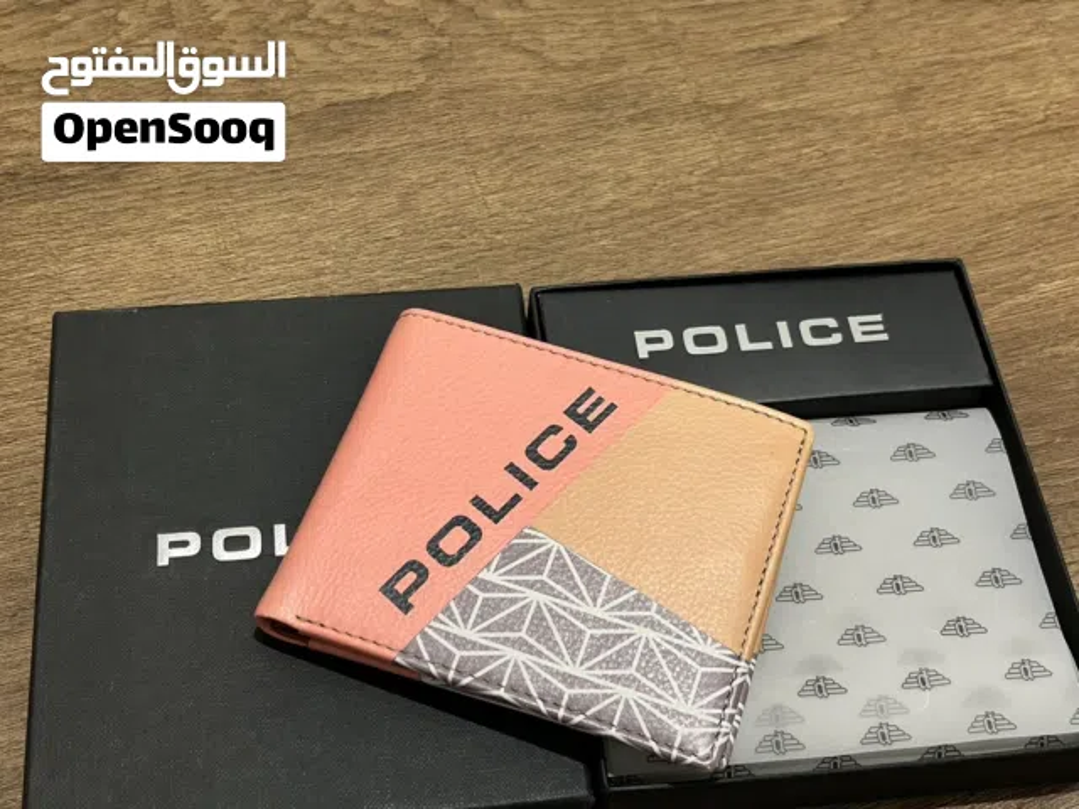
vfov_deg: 53.1
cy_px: 404
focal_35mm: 26
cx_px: 540
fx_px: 810
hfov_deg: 67.3
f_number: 1.5
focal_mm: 5.7
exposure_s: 1/121
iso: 100
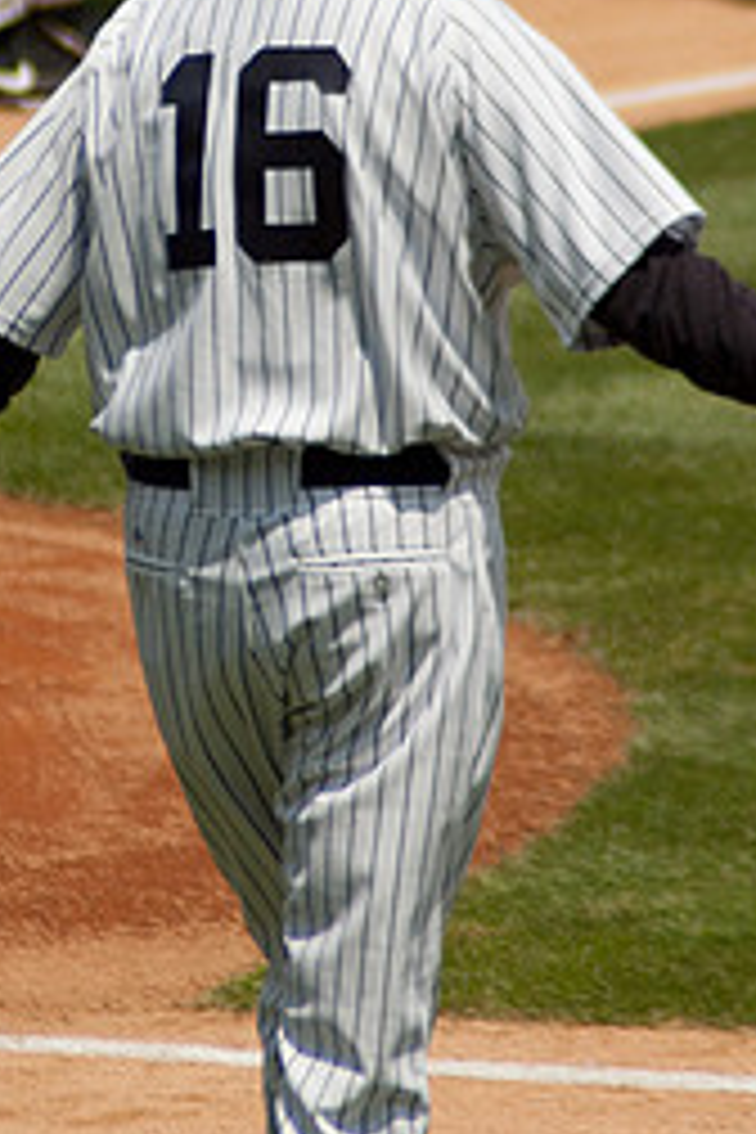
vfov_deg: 2.1
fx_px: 30458
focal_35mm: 967
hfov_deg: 1.4
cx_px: 379
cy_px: 297
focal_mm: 250
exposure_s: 1/2500
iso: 320
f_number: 6.3
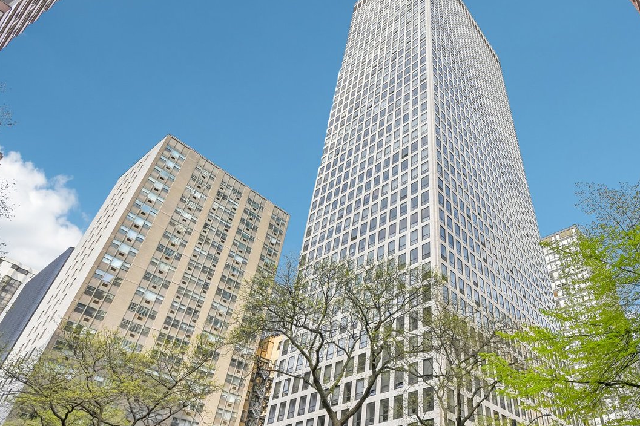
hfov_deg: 74.1
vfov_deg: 55.0
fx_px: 409
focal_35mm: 23
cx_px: 420
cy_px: 229
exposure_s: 1/800
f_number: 8
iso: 400
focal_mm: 10
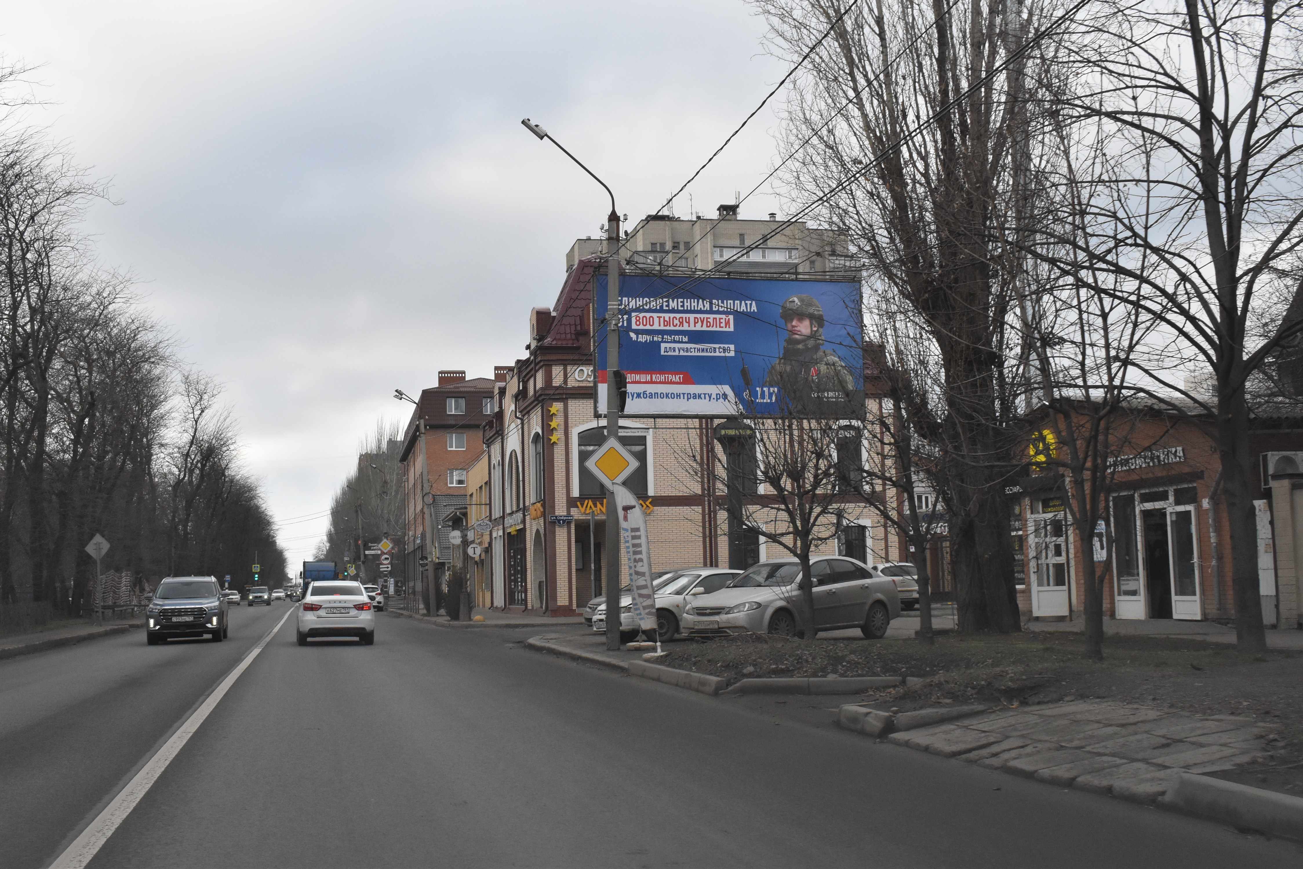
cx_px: 652
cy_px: 434
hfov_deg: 47.9
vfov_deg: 33.0
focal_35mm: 40
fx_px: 1466
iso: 1600
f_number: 11
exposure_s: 1/500
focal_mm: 27
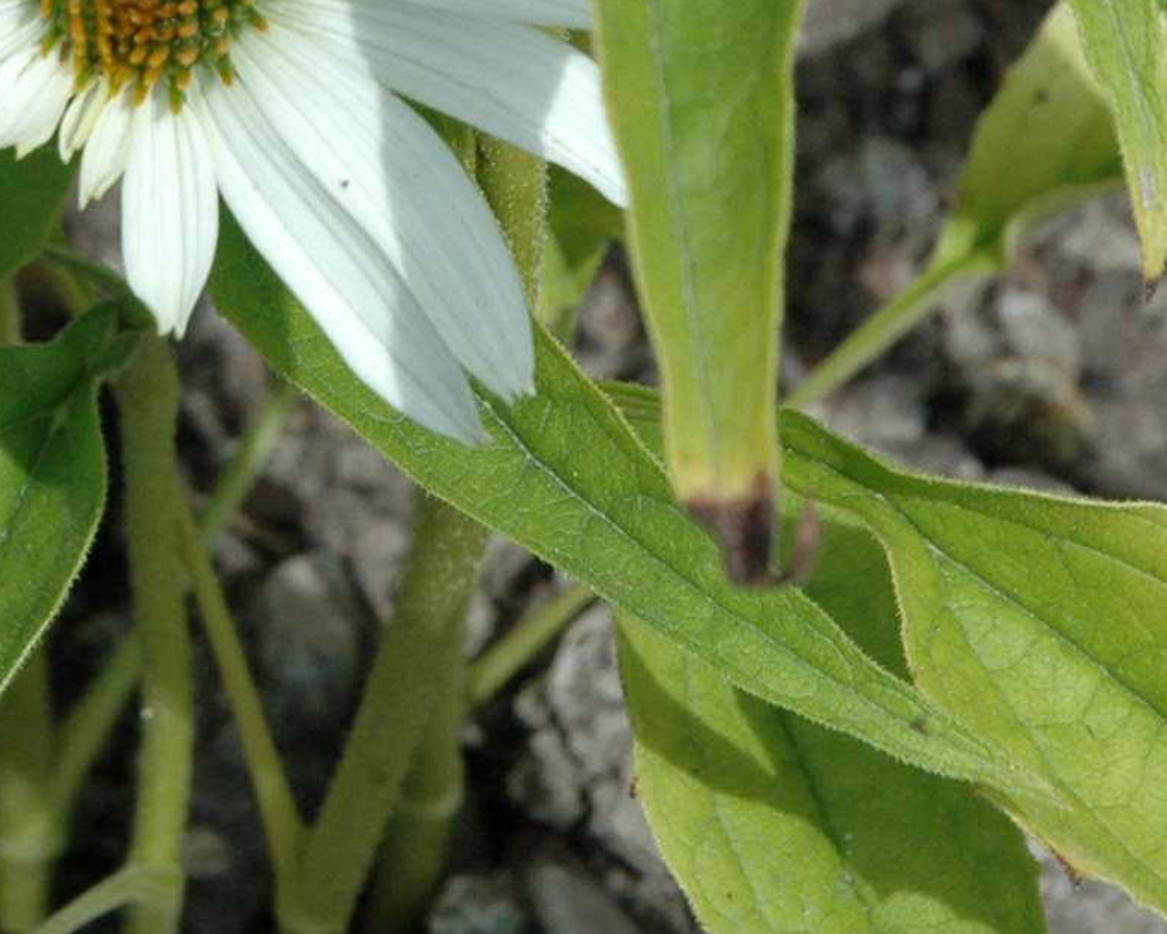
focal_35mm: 381
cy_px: -282
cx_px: 161
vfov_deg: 4.1
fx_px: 13163
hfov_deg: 5.1
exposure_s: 1/350
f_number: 9.5
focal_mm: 70
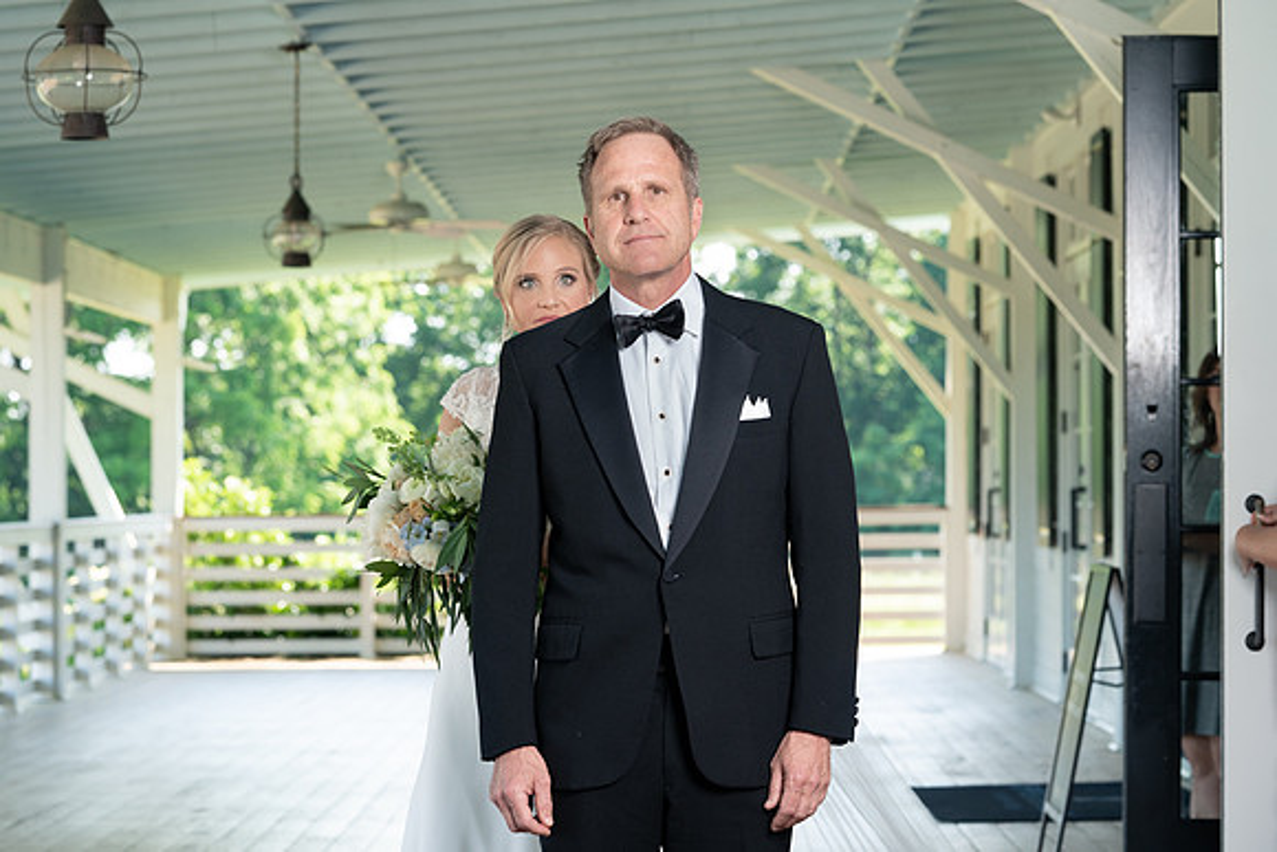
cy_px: 412
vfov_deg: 13.2
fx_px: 3689
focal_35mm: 104
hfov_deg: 19.6
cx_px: 537
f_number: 5.6
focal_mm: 89
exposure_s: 1/200
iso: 400
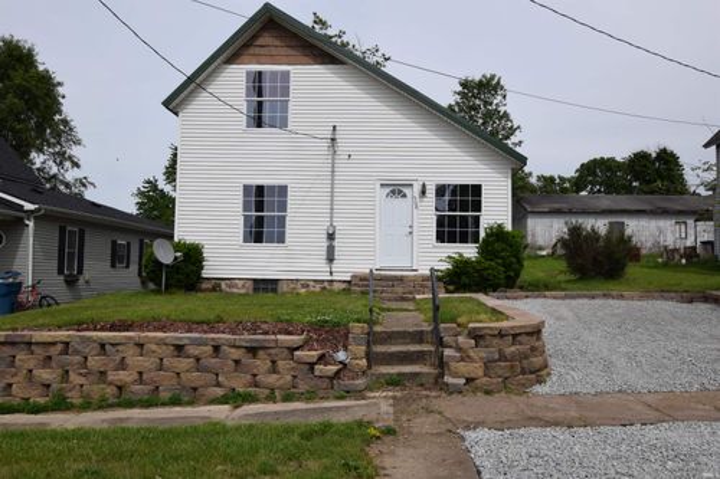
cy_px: 240
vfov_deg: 43.6
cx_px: 360
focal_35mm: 30
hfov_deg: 61.9
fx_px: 600
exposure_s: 1/500
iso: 200
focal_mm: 20
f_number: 11
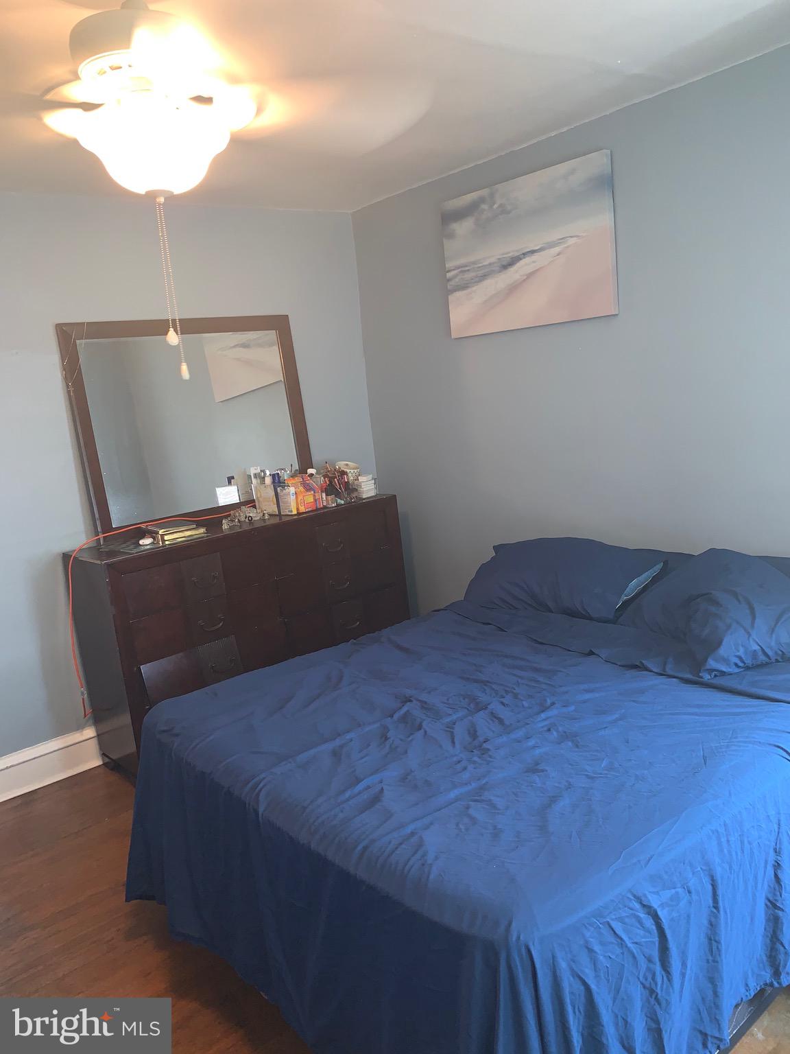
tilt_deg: -9.3
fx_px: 791
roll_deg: +5.0
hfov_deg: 53.1
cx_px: 395
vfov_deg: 67.3
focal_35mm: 26
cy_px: 527
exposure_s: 1/15
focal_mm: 4.25
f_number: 1.8
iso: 40
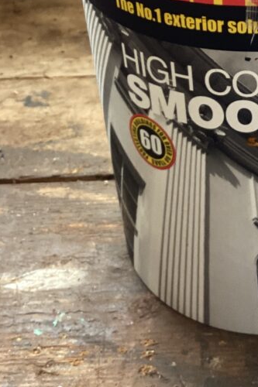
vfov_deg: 30.1
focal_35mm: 66
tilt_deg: -33.8
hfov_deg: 20.0
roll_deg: +0.6
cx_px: 257
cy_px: 104
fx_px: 710
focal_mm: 3.3
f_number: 2.4
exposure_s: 1/50
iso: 100
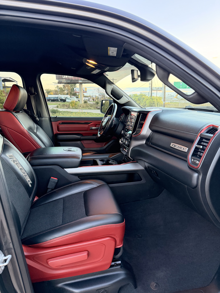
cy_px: 146
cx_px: 110
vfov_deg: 71.6
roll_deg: +0.7
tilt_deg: -12.8
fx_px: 203
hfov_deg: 56.8
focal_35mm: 24
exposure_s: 1/60
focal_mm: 6.76
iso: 640
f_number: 1.78
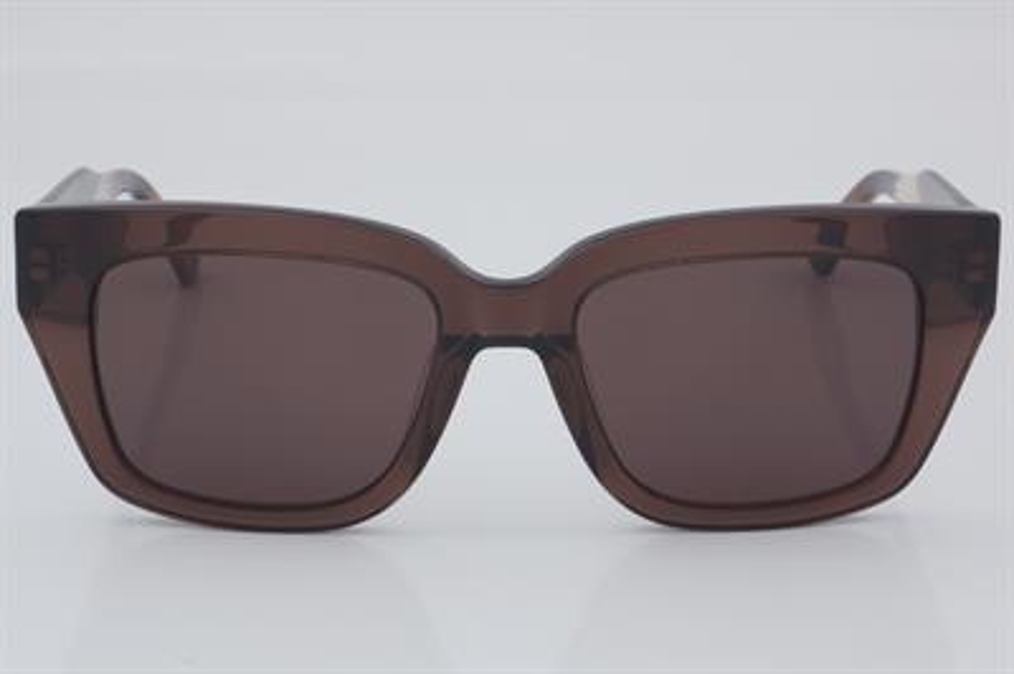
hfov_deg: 24.6
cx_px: 507
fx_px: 2322
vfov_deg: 16.5
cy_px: 337
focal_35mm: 82
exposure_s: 1/4
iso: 100
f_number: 32
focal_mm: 55
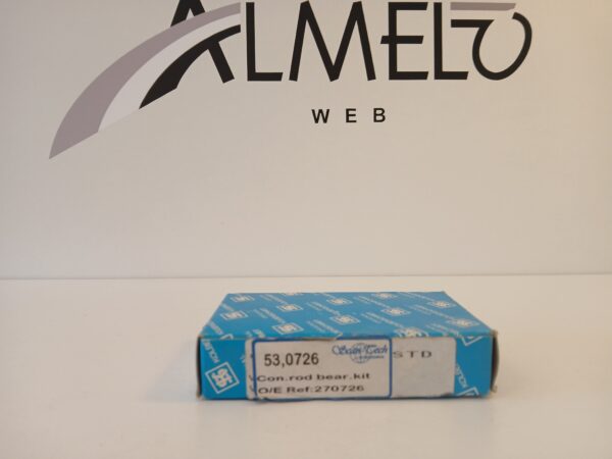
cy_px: 230
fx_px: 460
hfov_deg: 67.3
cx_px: 306
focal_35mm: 26
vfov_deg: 53.1
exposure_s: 1/50
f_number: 1.8
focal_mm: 3.98
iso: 50
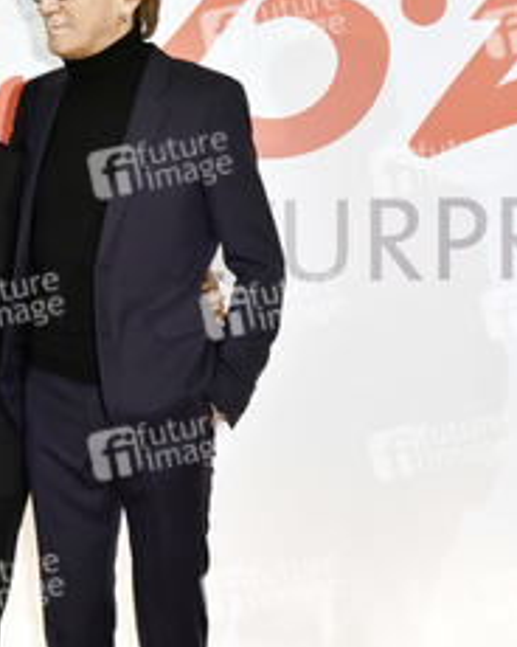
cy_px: 236
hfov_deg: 18.9
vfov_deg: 23.5
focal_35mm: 81
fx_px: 1549
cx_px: 198
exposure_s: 1/160
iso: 2500
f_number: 6.3
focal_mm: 44
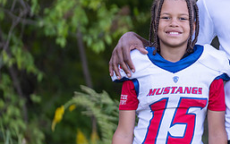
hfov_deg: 6.8
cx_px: 254
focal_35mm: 307
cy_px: 40
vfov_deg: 4.3
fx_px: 1926
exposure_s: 1/320
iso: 250
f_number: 2.8
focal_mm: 123
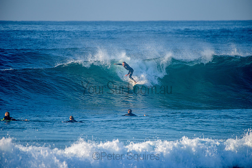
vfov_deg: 2.8
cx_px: 126
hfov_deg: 4.1
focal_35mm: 500
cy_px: 84
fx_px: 3501
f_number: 5.6
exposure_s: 1/2000
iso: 400
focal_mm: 500
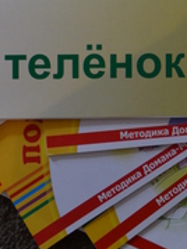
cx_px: 99
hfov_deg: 9.6
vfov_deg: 12.4
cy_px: -50
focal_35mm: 155
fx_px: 1117
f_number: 4.5
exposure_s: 1/15
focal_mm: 35
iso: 1600
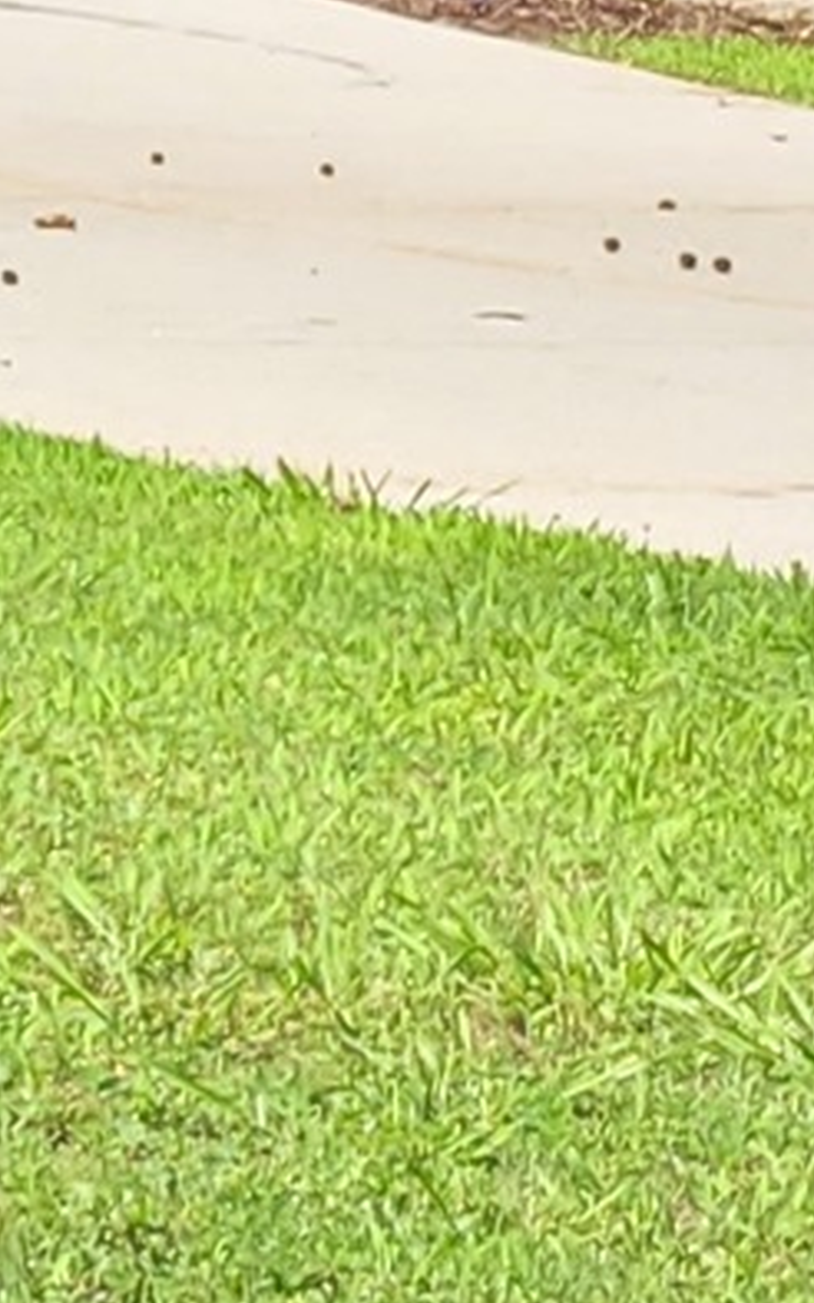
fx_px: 7637
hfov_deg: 4.8
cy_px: -642
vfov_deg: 9.5
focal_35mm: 215
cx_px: -3527
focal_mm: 5.4
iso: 40
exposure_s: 1/950
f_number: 1.8
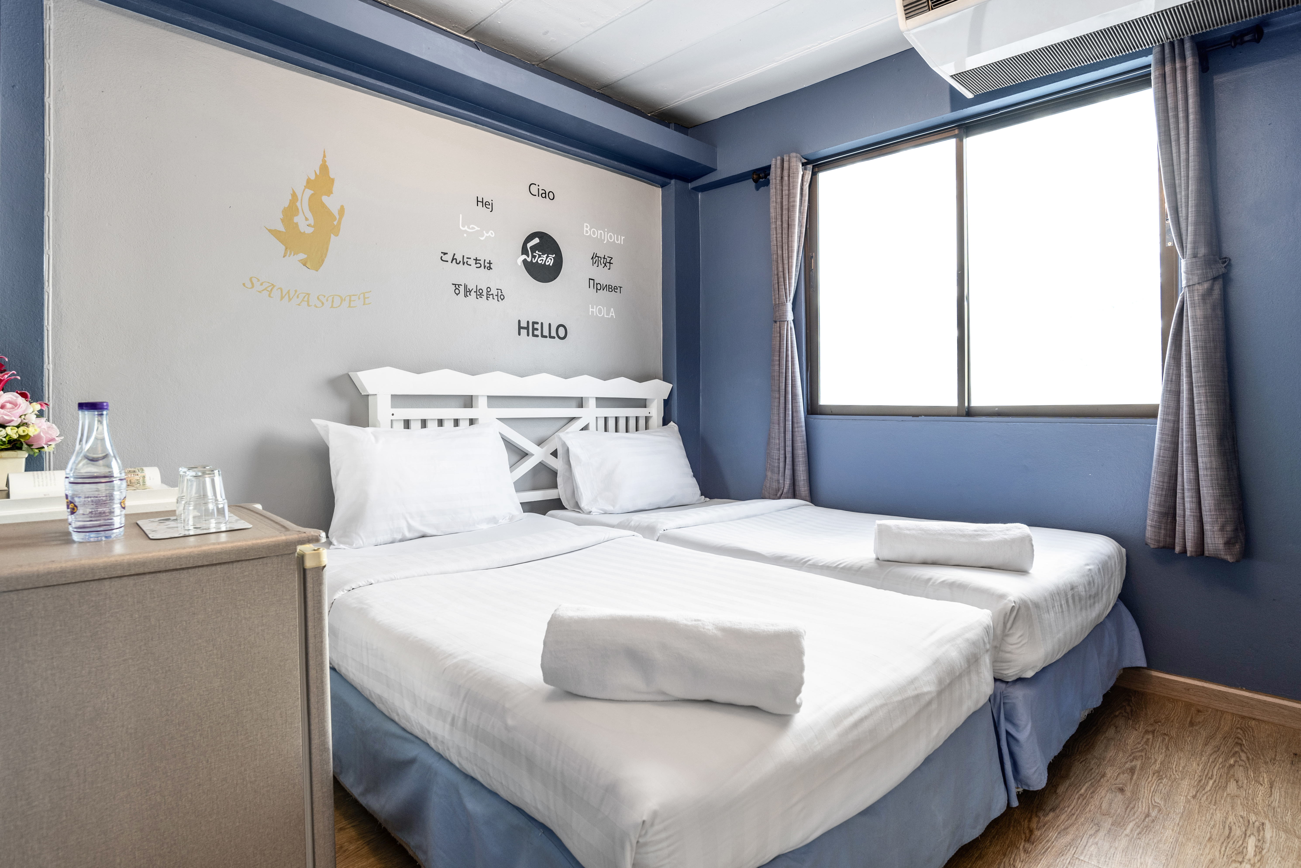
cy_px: 434
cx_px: 650
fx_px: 651
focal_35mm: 18
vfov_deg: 67.4
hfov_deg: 90.0
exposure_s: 1/6
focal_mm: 18
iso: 200
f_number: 8
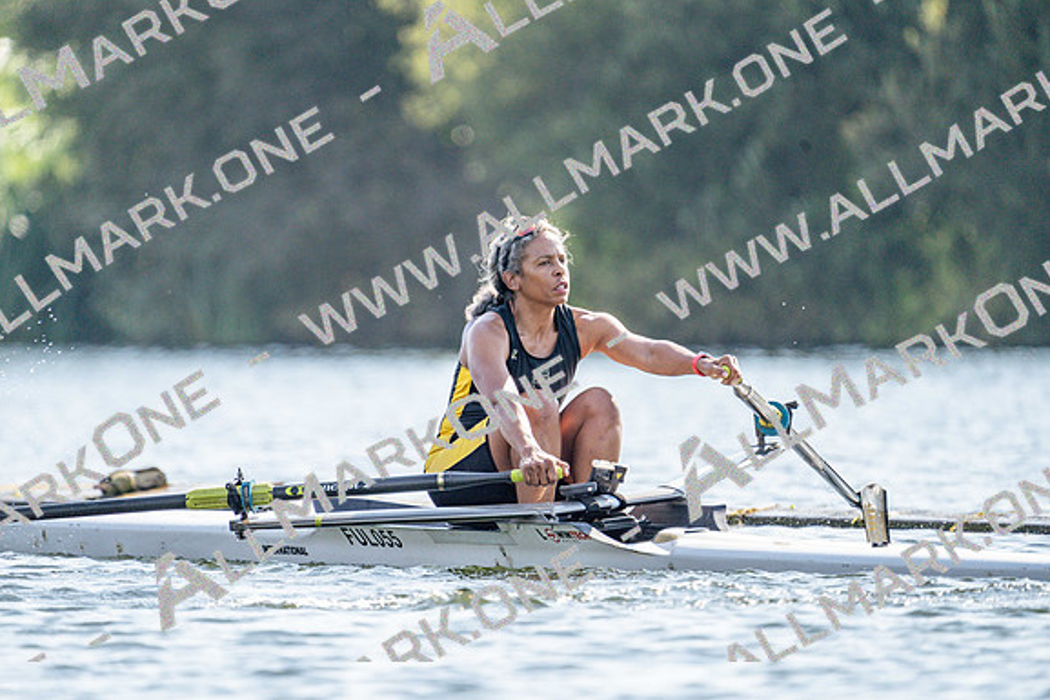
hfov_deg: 3.4
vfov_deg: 2.3
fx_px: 17591
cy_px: 350
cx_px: 524
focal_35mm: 603
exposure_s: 1/1600
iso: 320
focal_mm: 600
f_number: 6.3
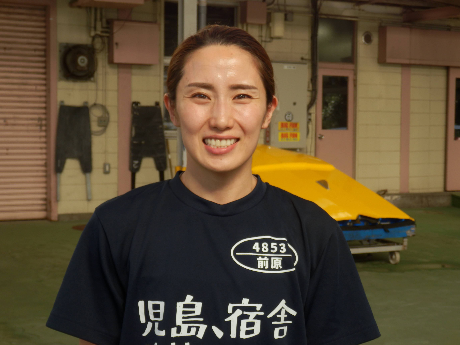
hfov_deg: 32.2
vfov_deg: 24.4
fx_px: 797
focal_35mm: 60
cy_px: 172
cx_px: 230
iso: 80
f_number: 4.2
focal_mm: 10.8
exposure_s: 1/125
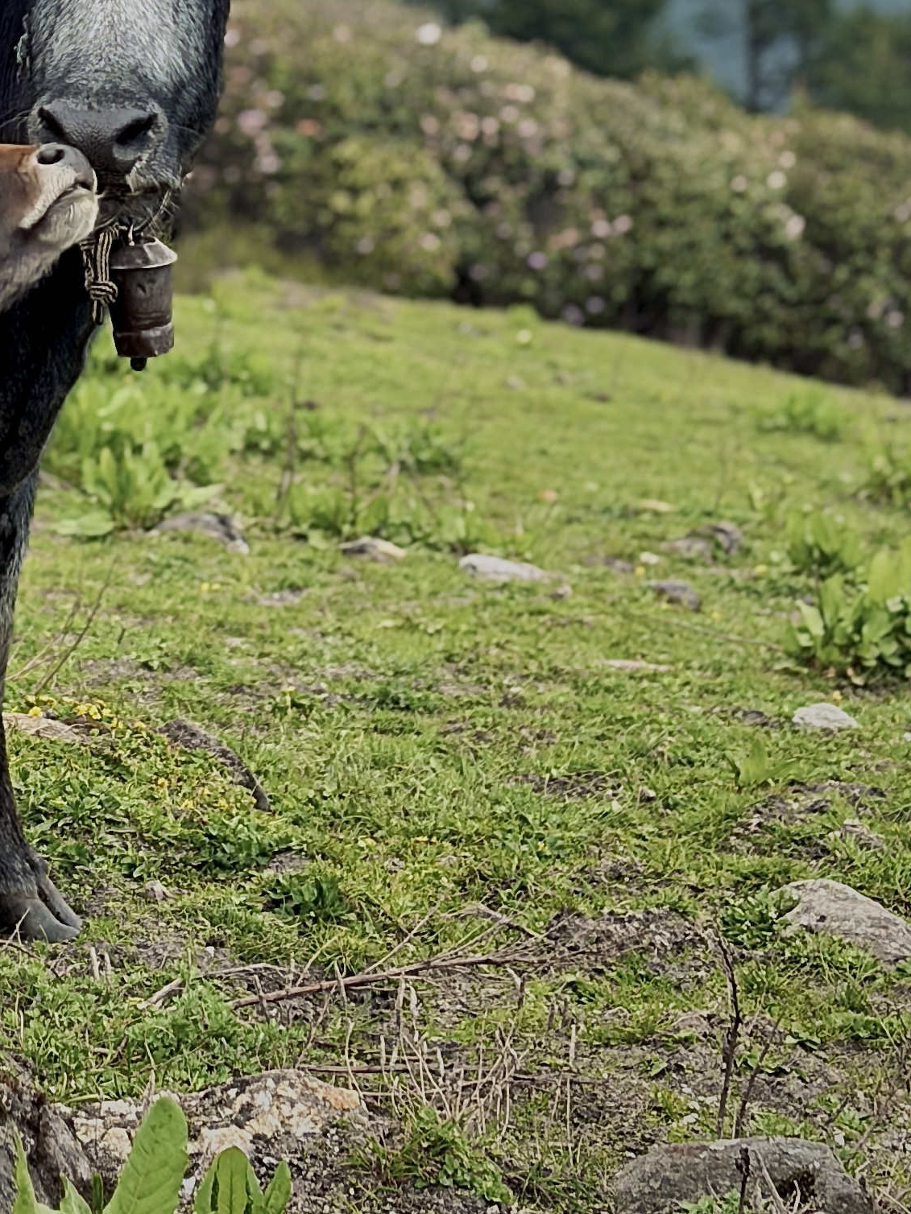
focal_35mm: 139
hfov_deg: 10.5
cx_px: -108
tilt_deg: -3.6
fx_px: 4877
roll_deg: +3.2
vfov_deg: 13.7
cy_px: -336
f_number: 1.6
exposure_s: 1/1117
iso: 50
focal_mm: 5.96
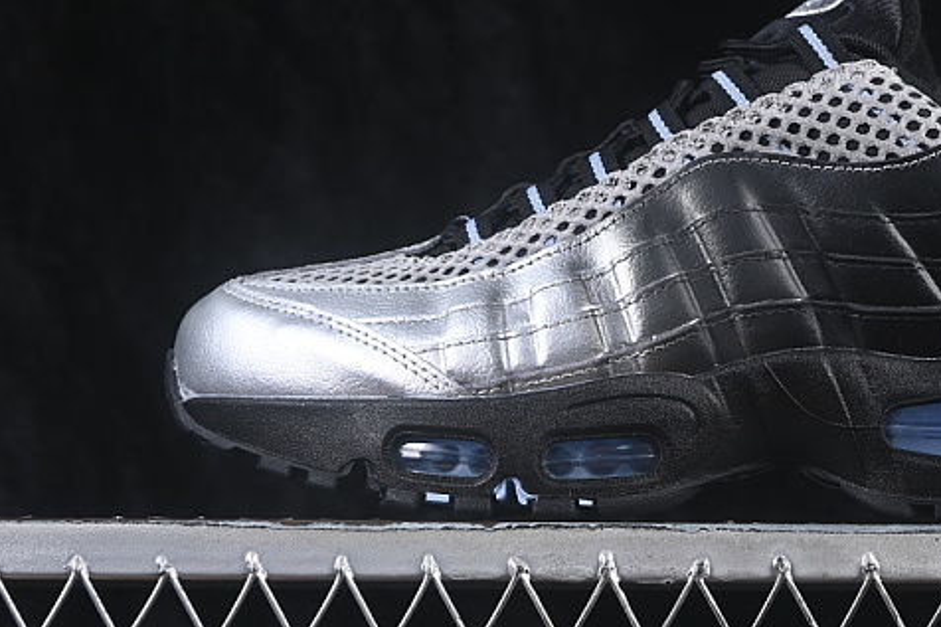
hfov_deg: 16.2
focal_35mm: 126
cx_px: 727
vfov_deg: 10.9
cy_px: 193
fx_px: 3292
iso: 160
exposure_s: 1/60
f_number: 6.3
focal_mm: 50
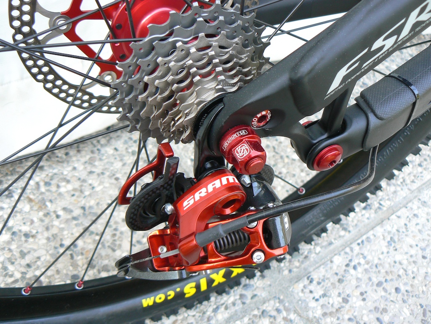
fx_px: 448
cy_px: 162
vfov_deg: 39.7
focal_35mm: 36
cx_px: 216
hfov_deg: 51.4
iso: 80
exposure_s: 1/50
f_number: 4
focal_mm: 6
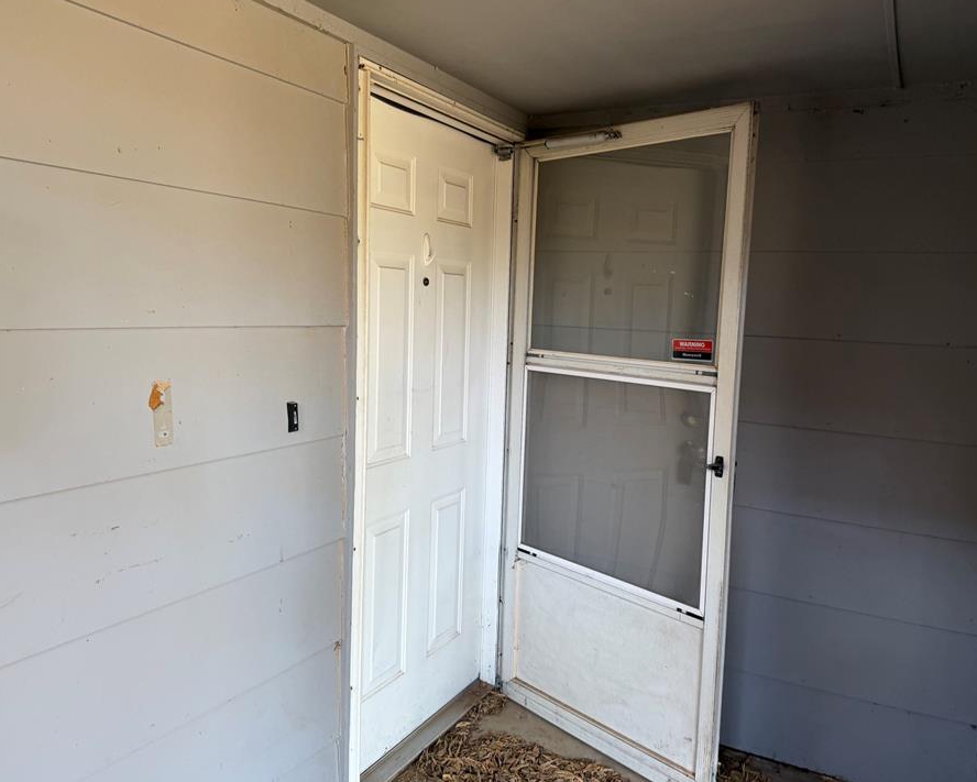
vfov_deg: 53.2
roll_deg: -2.8
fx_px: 781
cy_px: 378
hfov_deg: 64.1
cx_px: 491
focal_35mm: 27
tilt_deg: -4.4
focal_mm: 6.76
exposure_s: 1/132
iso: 100
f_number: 1.78
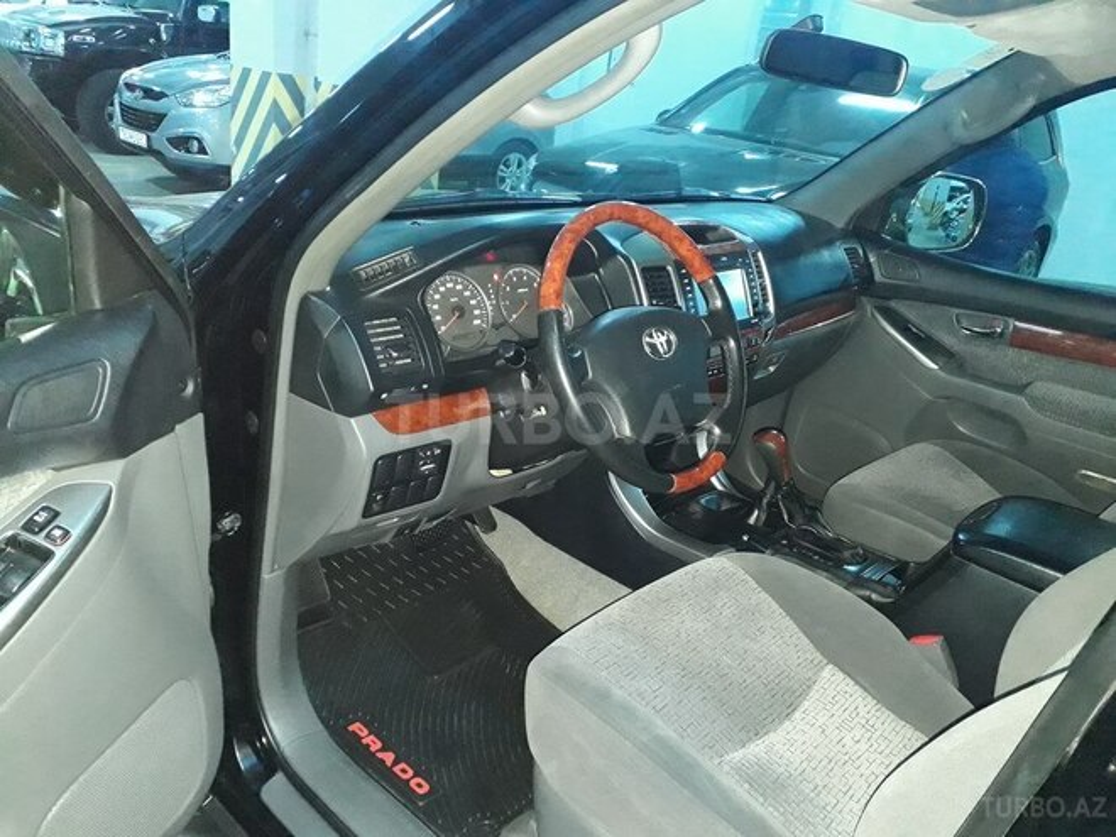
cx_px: 558
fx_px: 870
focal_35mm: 27
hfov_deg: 65.3
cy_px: 418
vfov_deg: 51.4
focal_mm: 3.6
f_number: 1.9
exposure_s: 1/17
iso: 800
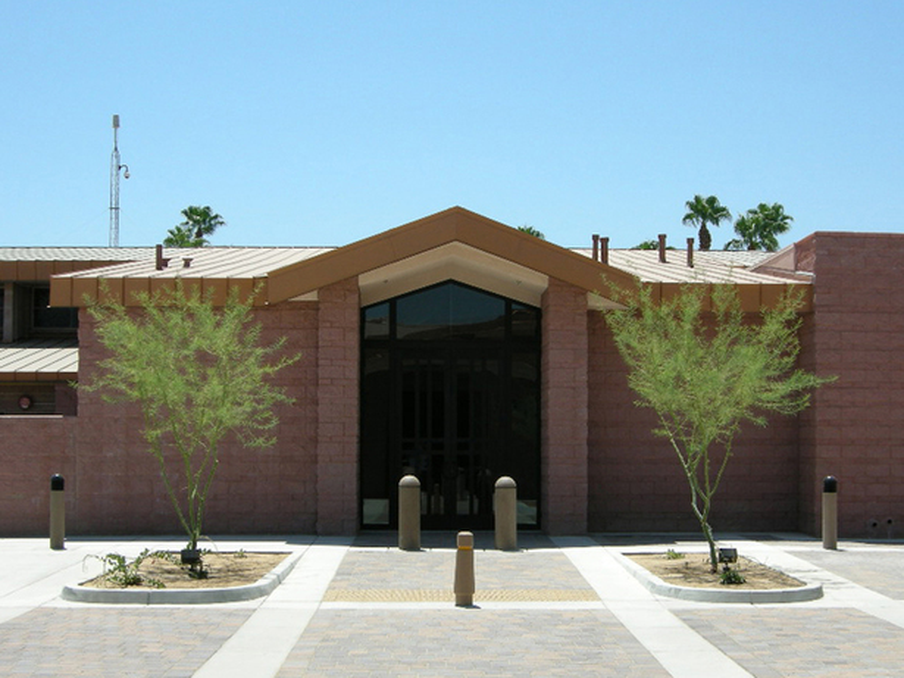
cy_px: 339
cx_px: 452
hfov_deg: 39.7
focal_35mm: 48
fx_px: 1253
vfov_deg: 30.3
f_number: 5.4
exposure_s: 1/323
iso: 64
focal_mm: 10.1
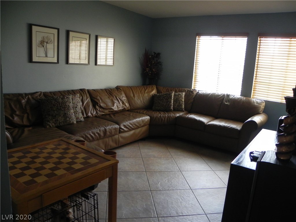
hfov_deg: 67.3
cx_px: 148
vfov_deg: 53.1
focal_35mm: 26
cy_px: 111
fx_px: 222
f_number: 2.8
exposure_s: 1/30
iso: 357
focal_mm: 4.6
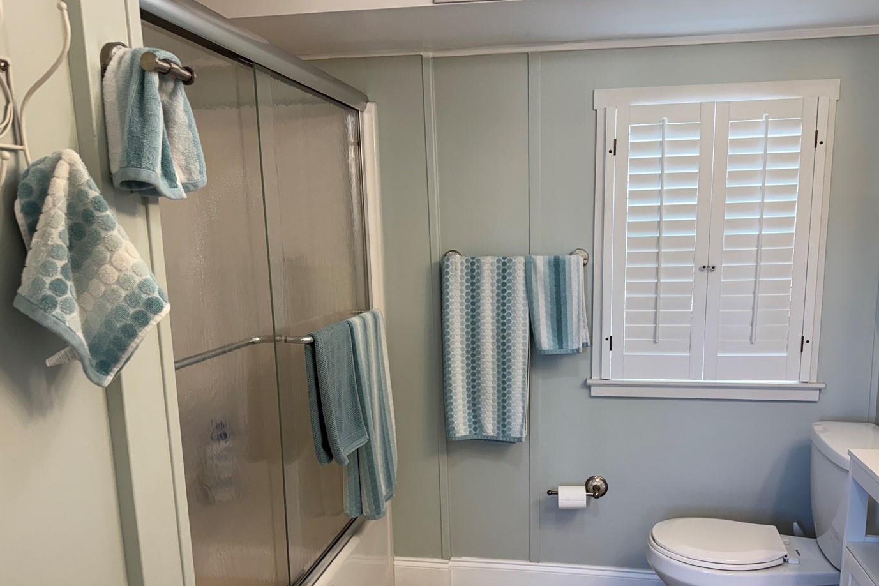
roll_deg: +1.1
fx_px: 708
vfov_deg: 44.6
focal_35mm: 29
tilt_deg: -10.3
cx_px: 481
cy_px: 366
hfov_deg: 63.5
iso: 80
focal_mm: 6.76
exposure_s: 1/120
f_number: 1.78
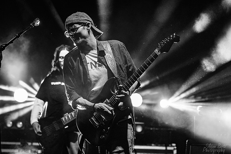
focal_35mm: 112
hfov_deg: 18.3
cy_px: 77
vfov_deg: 12.2
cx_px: 116
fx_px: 719
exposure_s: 1/400
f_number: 3.5
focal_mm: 75
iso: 3200
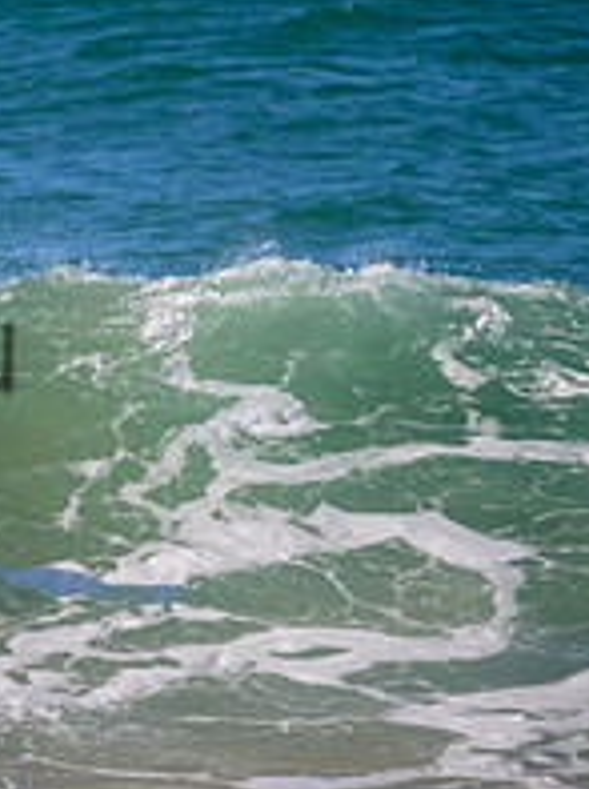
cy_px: 302
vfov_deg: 0.9
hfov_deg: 0.7
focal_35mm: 2270
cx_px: -409
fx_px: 51668
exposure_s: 1/2000
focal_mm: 800
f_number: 11
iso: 1800
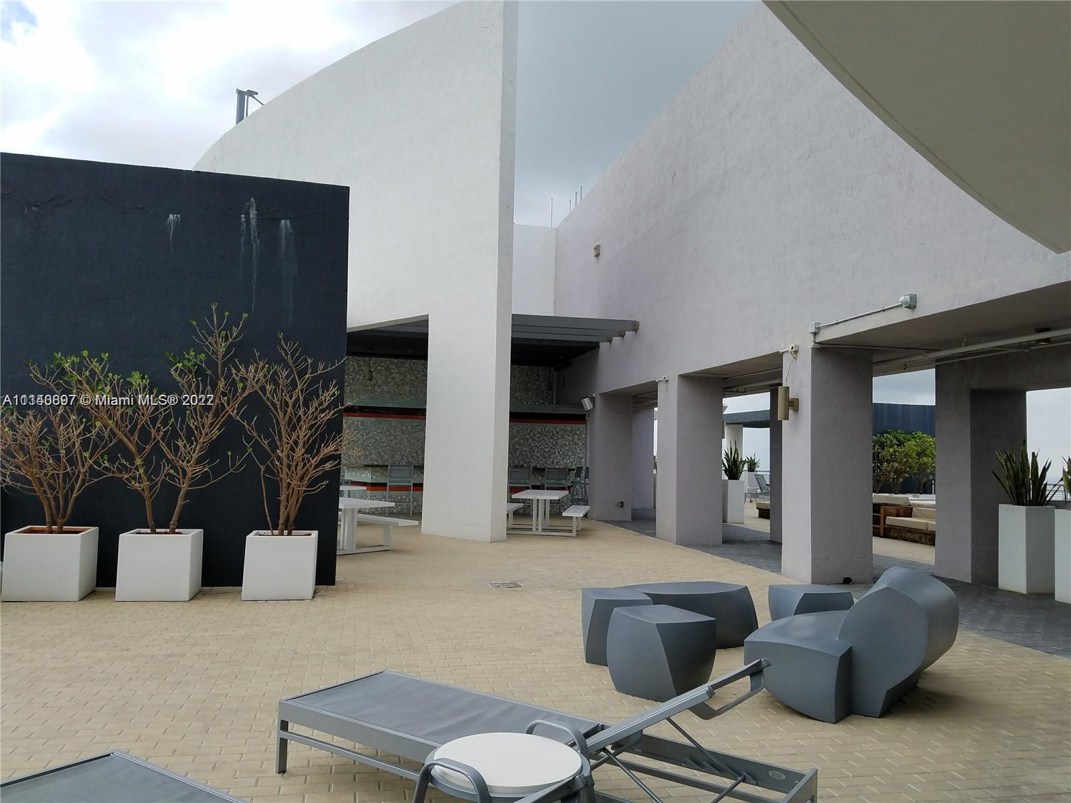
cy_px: 402
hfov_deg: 67.3
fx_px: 804
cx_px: 536
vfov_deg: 53.1
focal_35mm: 26
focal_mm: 4.2
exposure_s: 1/1808
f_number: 1.7
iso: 50
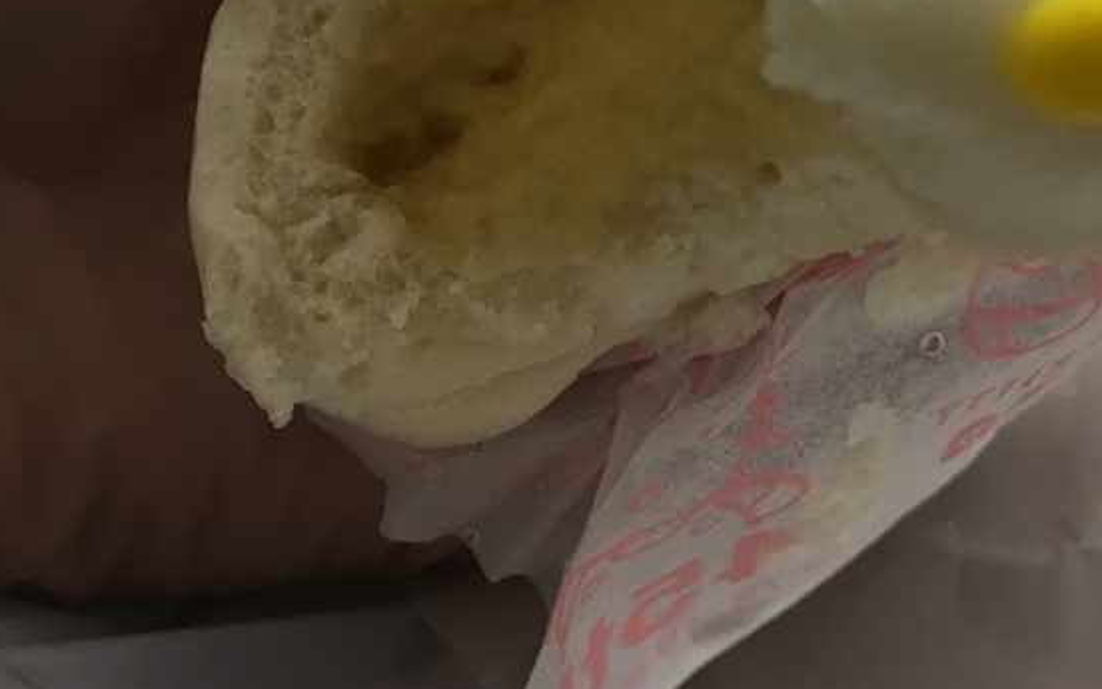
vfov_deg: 21.8
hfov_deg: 34.6
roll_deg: +5.7
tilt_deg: -34.7
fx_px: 1712
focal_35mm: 57
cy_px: -22
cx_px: 884
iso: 64
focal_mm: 4.15
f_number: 2.2
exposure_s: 1/30
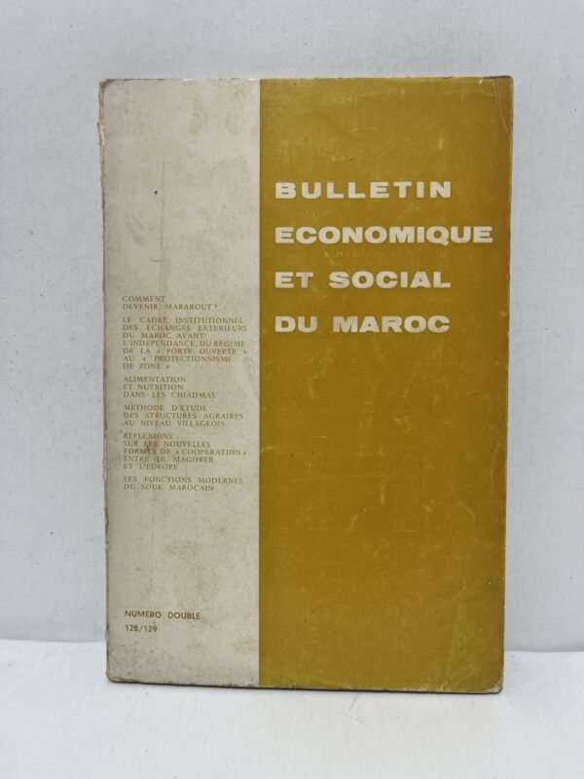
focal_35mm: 26
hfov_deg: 53.1
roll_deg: -0.7
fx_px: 585
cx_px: 292
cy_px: 390
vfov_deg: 67.3
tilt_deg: -8.9
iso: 125
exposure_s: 1/100
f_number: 1.6
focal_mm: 5.1
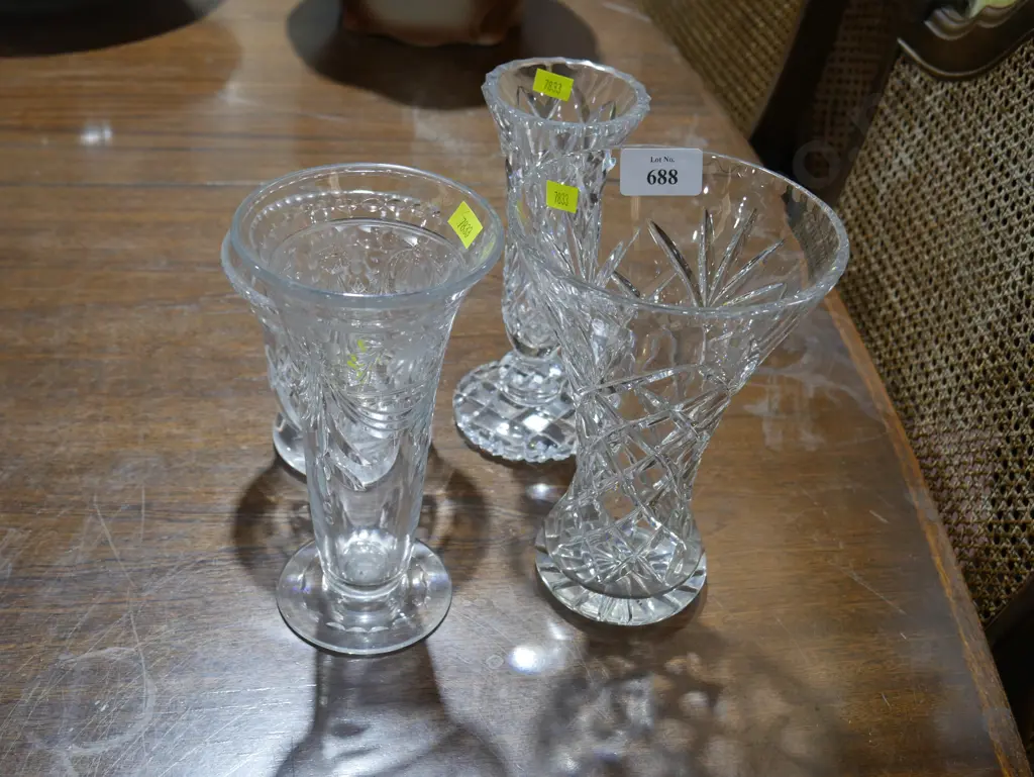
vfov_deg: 34.4
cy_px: 388
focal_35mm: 42
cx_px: 517
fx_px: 1255
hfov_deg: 44.8
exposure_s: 1/60
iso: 500
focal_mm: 21
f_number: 4.6
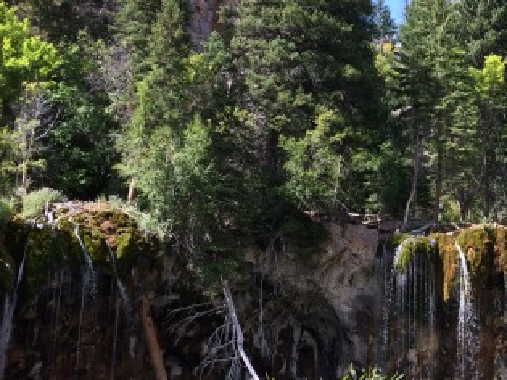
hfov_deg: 31.5
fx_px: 864
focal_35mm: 59
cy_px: 216
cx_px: 431
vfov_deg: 24.8
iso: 32
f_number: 2.2
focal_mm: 4.15
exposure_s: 1/651
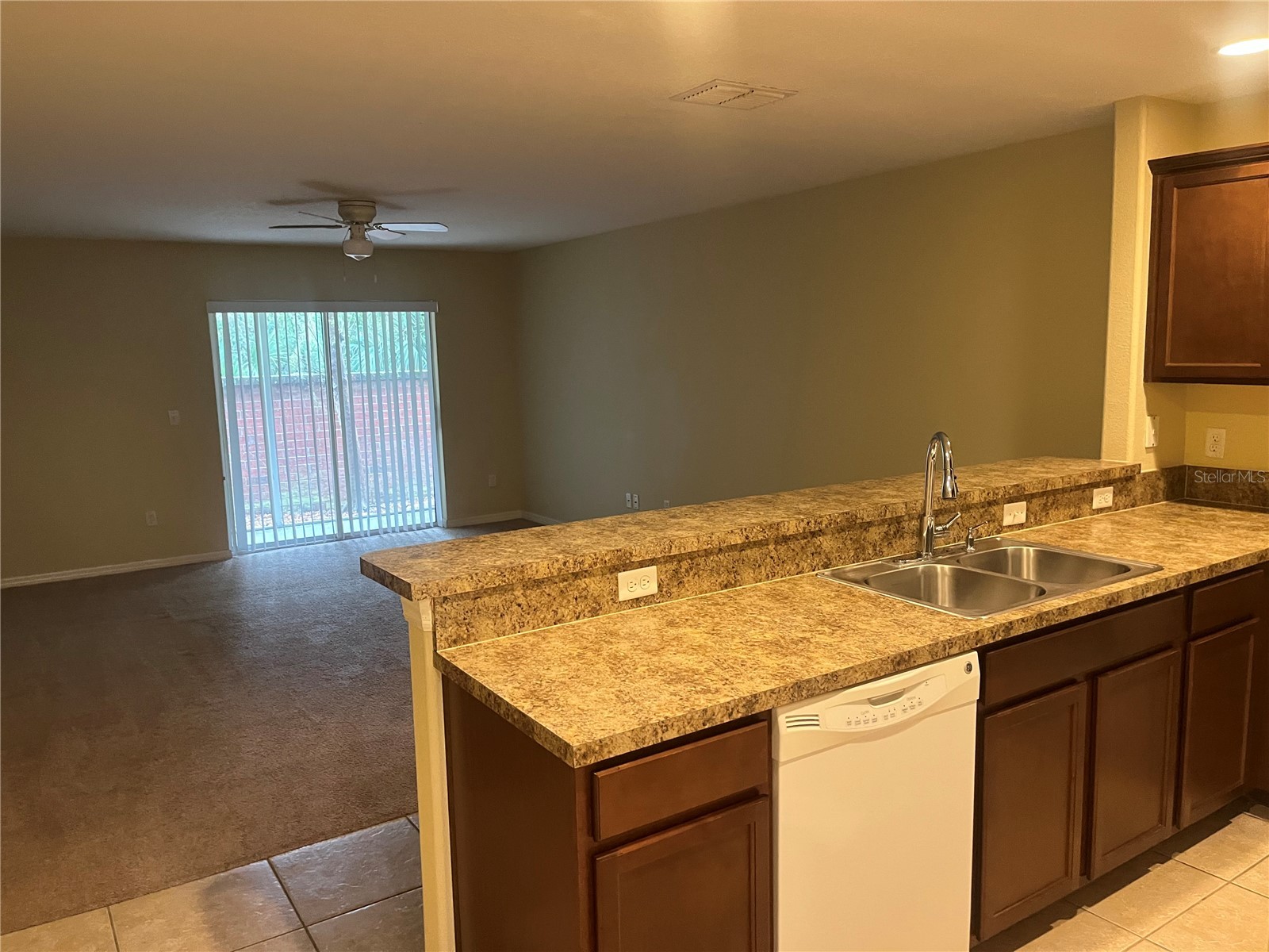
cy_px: 476
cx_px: 634
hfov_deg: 67.3
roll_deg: +1.5
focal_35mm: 26
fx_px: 953
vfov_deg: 53.1
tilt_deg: -9.7
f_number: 1.6
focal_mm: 5.1
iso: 400
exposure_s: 1/60
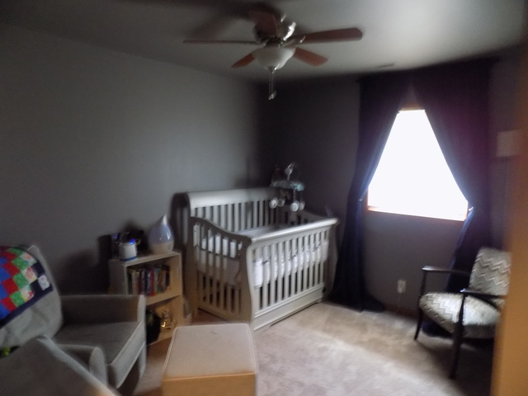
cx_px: 264
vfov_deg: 58.9
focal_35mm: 23
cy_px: 198
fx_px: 351
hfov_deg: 73.9
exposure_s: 1/6
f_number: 3.1
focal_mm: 4
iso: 400
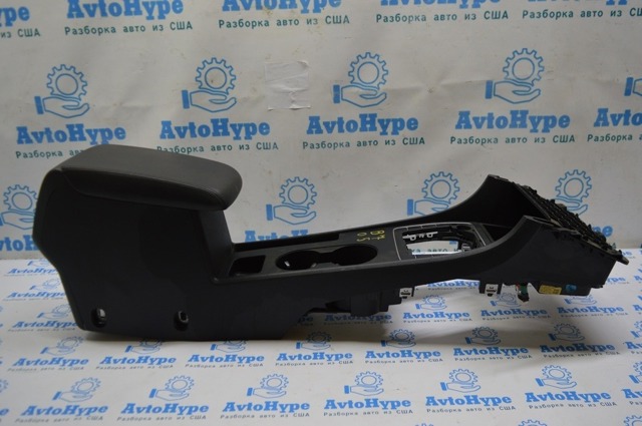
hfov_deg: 62.0
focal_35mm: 30
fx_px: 534
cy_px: 213
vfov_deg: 43.5
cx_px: 321
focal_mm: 20
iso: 400
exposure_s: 1/80
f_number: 4.5
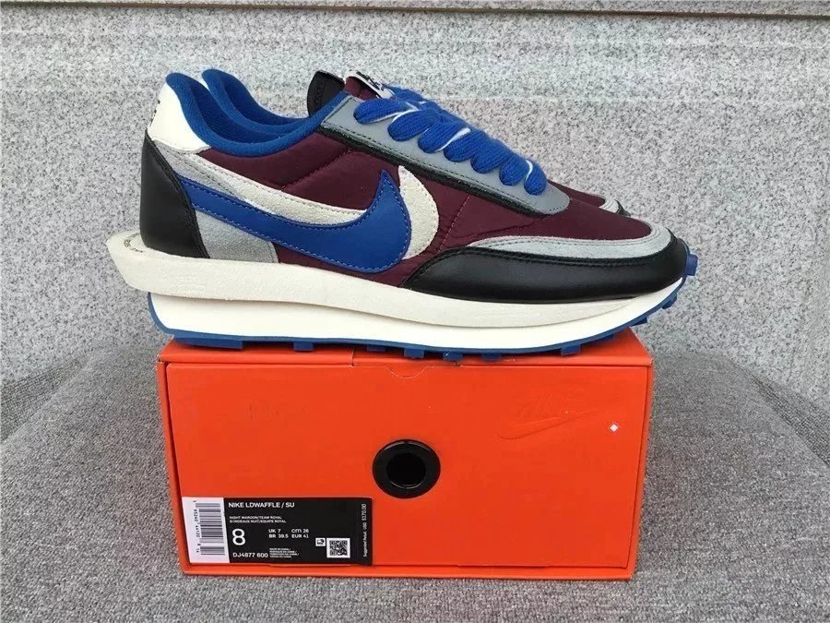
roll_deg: -0.6
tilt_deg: -19.0
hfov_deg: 58.4
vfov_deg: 45.4
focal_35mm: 31
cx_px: 415
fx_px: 743
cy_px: 312
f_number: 2.4
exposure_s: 1/306
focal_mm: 3.3
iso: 25
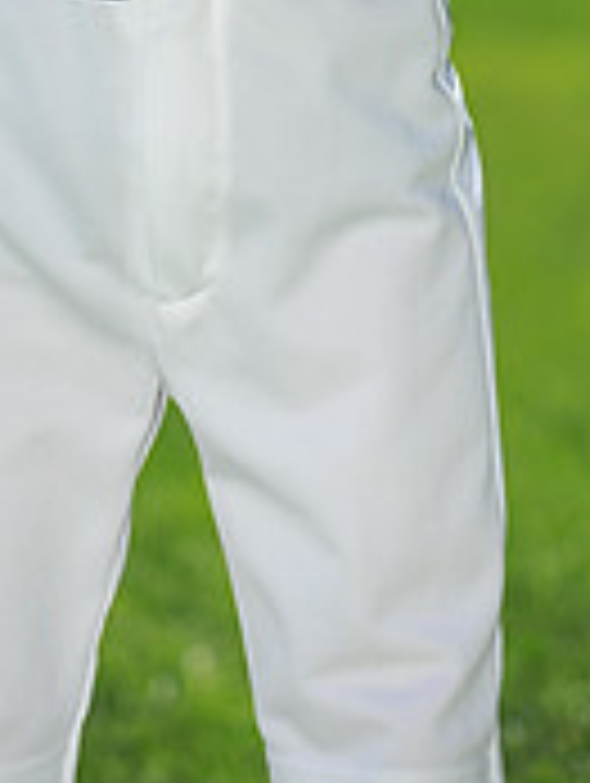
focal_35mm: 336
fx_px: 7617
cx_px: 99
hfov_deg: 4.4
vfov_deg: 5.8
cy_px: -464
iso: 200
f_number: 4
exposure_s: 1/2000
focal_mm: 105
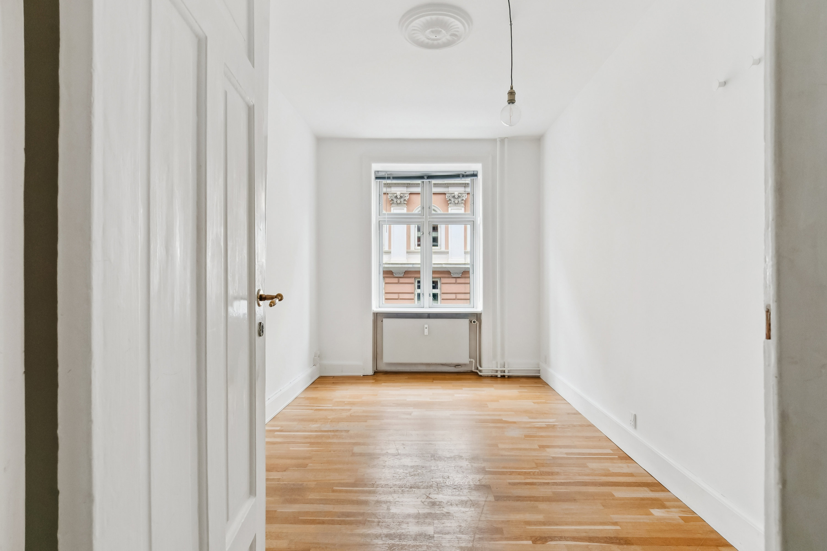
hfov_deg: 90.0
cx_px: 414
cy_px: 276
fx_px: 413
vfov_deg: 67.4
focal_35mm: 18
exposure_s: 1/2
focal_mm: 12
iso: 250
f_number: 10
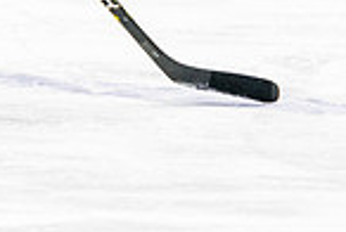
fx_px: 7107
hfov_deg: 2.8
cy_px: -224
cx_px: -176
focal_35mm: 738
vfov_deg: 1.9
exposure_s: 1/640
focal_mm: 140
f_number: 2.8
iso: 2000
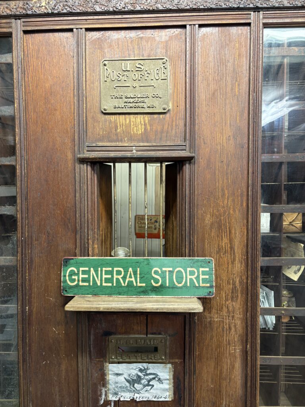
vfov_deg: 67.3
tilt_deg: -0.8
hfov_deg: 53.1
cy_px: 204
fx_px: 305
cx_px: 152
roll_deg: -0.9
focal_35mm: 26
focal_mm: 5.96
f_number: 1.6
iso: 125
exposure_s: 1/60
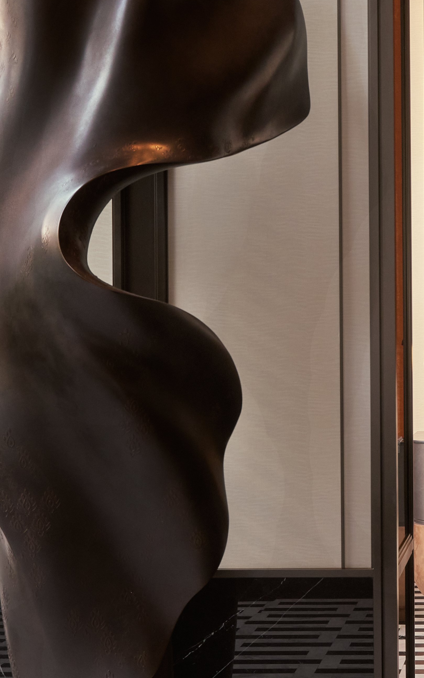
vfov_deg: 27.1
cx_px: 497
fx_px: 1405
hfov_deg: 16.5
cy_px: 335
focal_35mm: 76
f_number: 5
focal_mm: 32
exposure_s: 1/125
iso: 1600
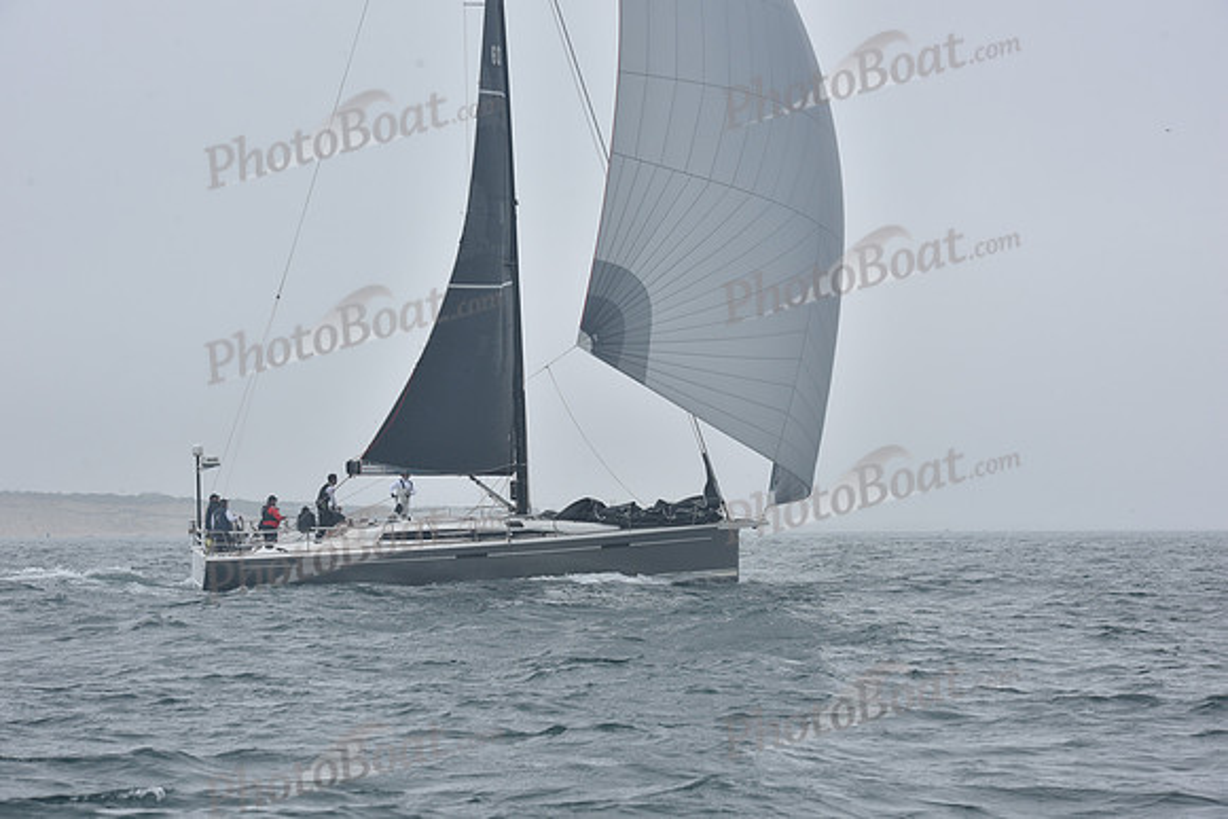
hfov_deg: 18.6
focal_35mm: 110
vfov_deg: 12.5
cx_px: 614
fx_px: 3753
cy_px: 410
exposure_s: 1/800
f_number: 10
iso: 250
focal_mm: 110
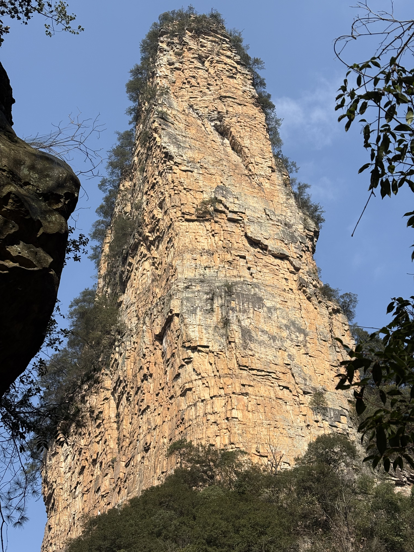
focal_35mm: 52
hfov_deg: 28.0
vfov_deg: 36.8
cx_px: 207
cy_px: 276
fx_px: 829
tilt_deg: +46.8
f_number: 1.6
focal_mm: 5.96
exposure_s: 1/2639
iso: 32
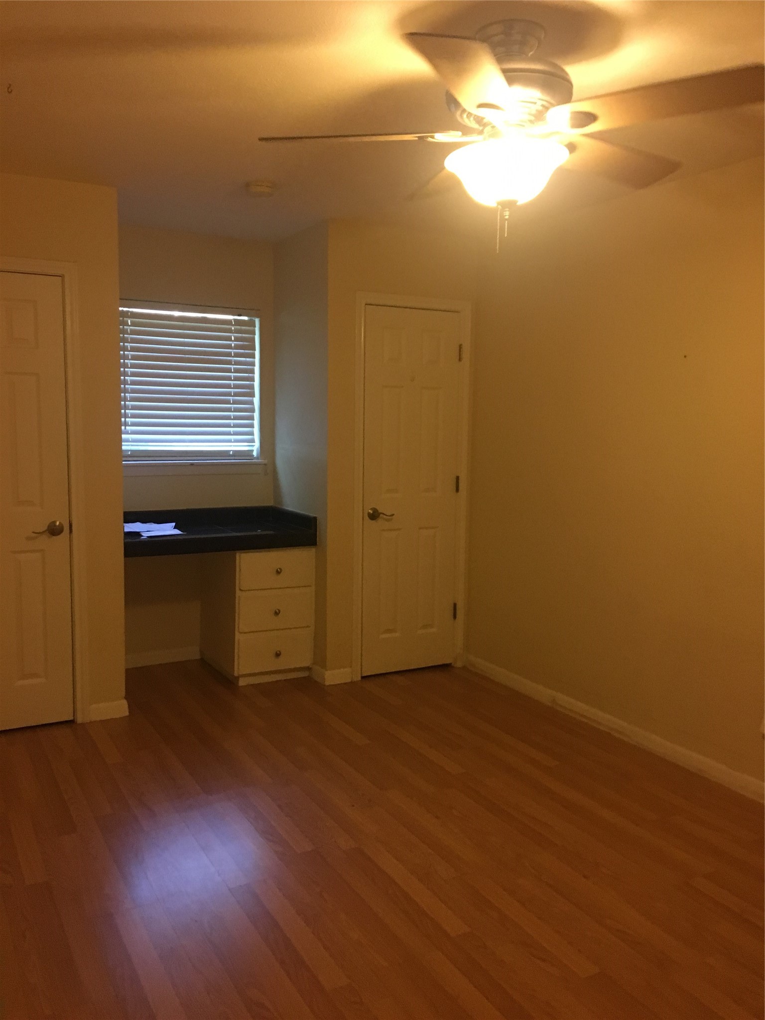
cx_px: 382
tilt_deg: -5.1
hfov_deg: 48.2
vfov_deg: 61.7
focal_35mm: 29
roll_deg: -1.1
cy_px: 510
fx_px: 855
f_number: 2.2
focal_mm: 4.15
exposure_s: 1/30
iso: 200
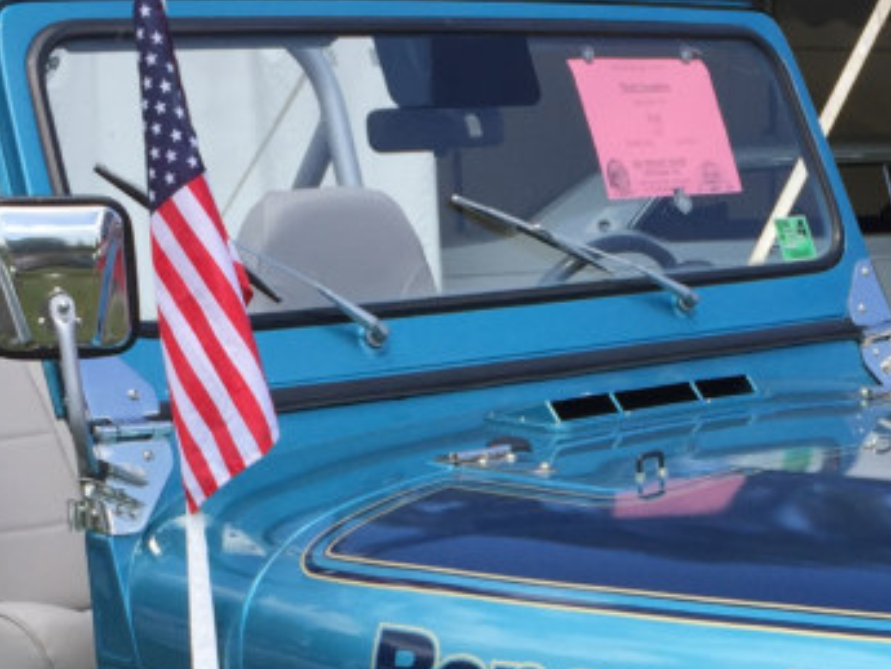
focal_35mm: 86
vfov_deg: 16.5
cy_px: 783
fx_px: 2214
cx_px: 648
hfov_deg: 22.6
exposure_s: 1/989
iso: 32
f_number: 2.2
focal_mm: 4.15
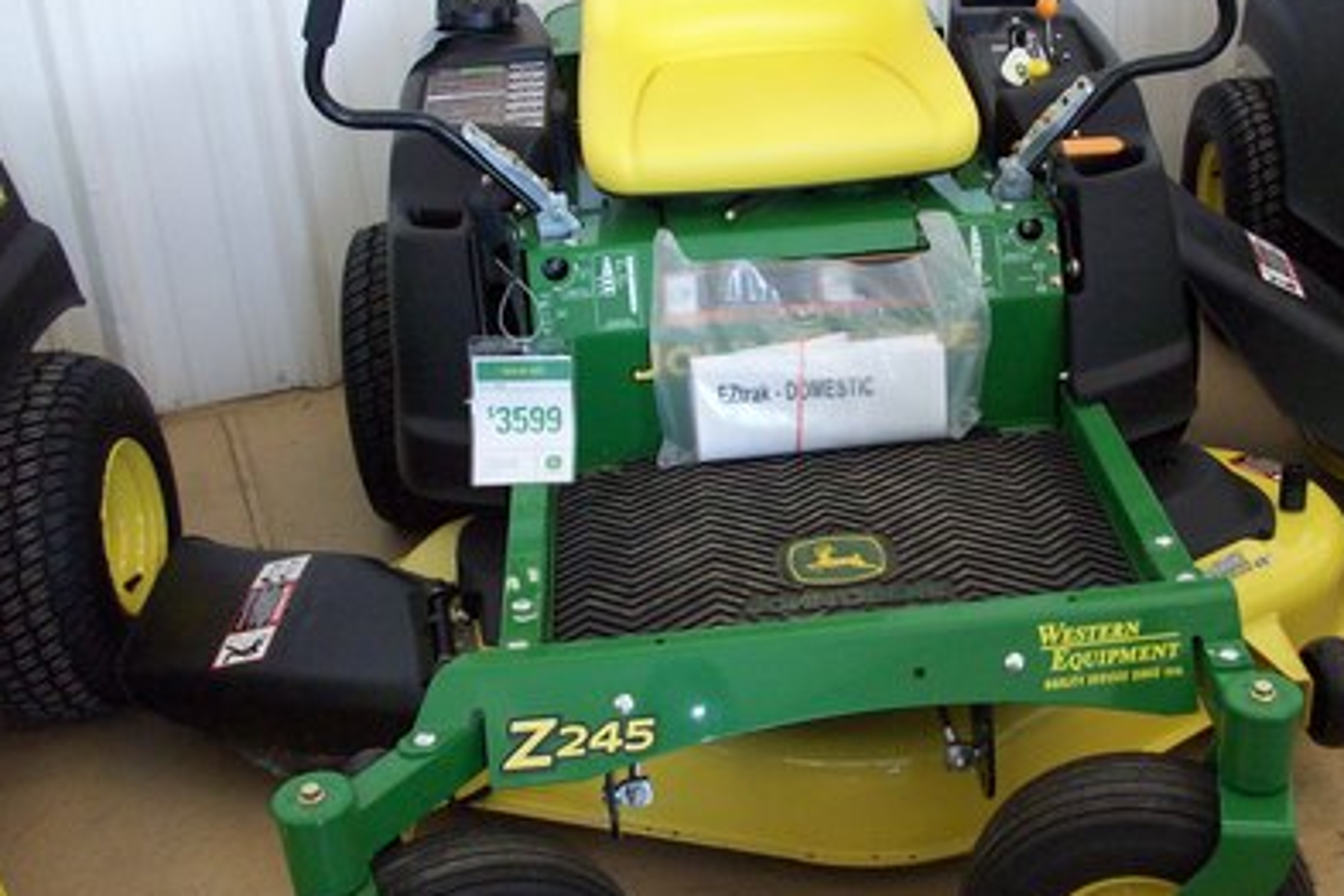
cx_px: 865
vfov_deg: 27.5
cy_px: 404
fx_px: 1829
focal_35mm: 49
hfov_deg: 40.0
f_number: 2.8
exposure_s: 1/60
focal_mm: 5.7
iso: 160
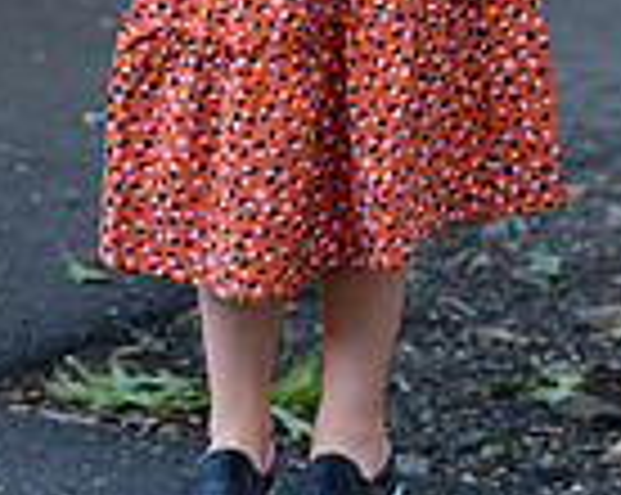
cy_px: -396
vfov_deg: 5.8
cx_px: 288
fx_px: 4772
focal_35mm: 260
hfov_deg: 7.4
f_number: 4
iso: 640
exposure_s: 1/320
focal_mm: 85
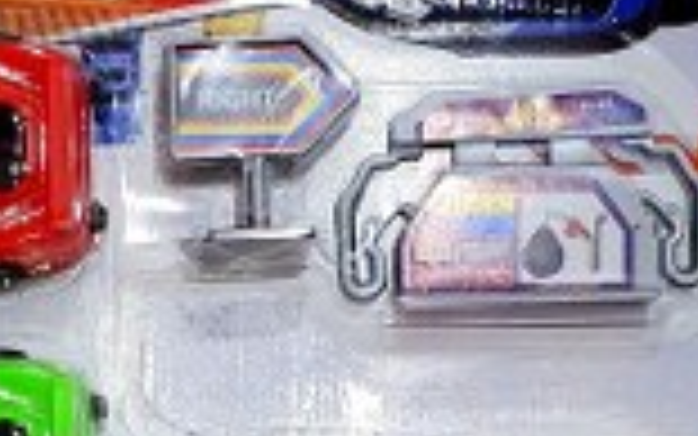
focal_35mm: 107
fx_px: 2036
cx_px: 158
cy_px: 647
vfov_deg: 11.7
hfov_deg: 19.3
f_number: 2.4
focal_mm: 4.32
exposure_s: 1/100
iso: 320
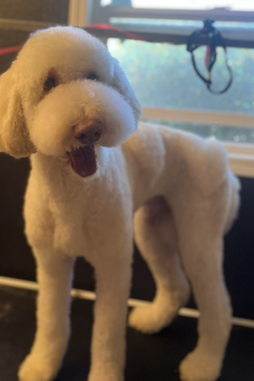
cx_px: 75
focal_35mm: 38
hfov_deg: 34.6
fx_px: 402
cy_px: 153
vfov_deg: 50.4
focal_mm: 5.1
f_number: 1.6
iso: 80
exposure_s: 1/60
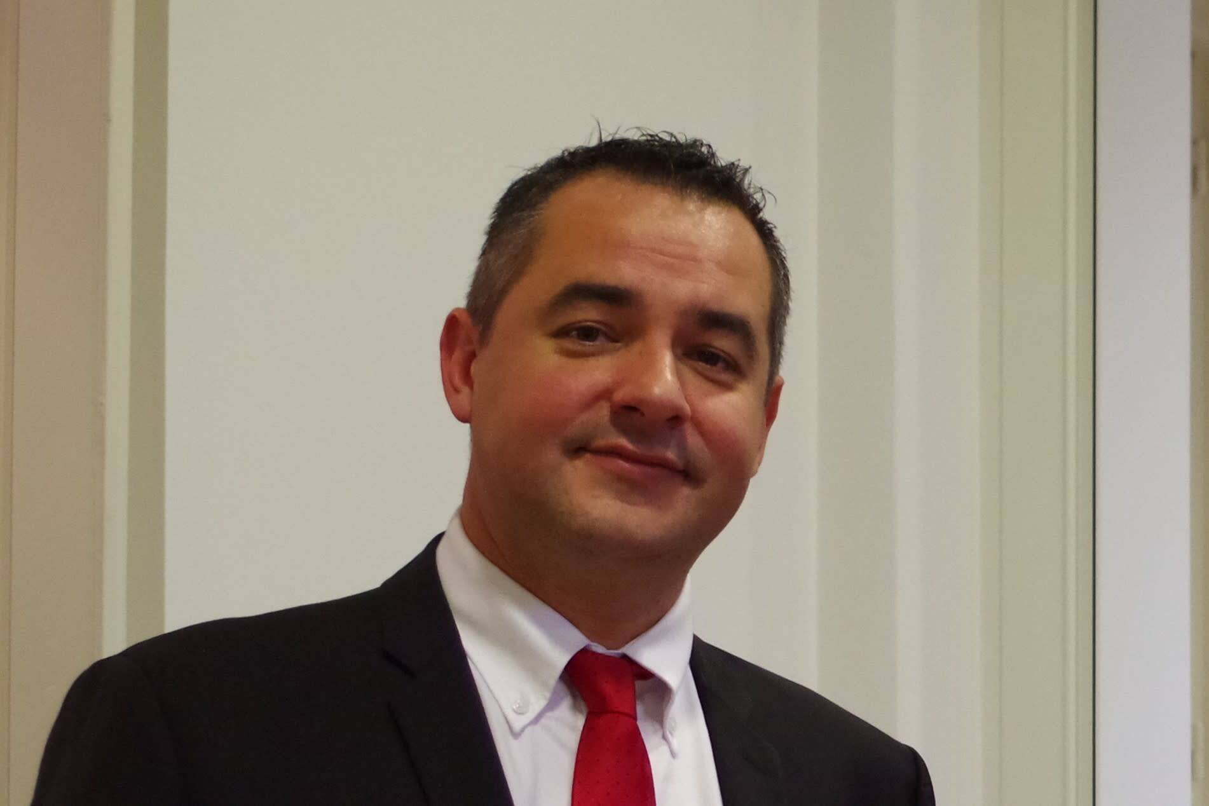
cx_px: 604
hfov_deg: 55.1
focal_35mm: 34
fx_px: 1159
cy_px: 403
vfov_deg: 38.4
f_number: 4.5
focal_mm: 23
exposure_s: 1/50
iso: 1600
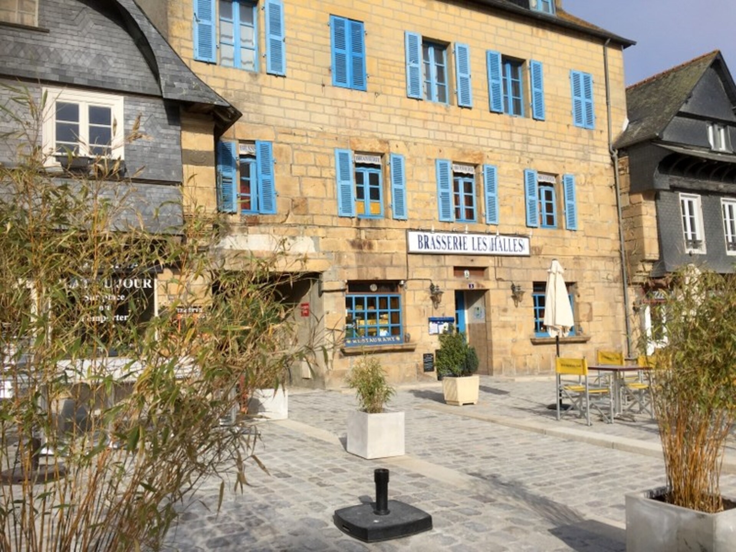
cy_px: 276
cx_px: 368
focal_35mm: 29
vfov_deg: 48.2
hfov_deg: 61.7
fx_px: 617
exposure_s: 1/2326
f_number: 2.2
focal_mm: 4.15
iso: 32
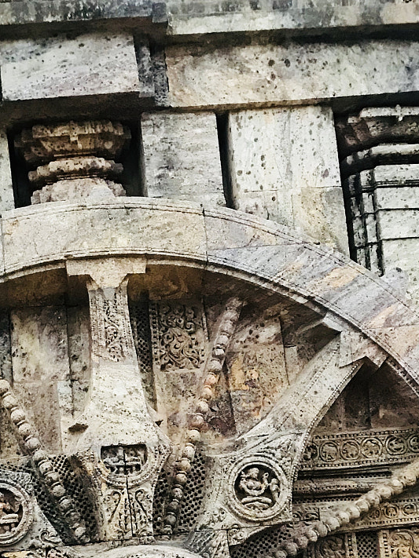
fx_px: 1017
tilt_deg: +2.2
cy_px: 534
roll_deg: +5.3
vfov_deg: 29.1
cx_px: 125
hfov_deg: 23.1
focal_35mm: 63
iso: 100
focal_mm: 3.99
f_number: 1.8
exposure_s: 1/17
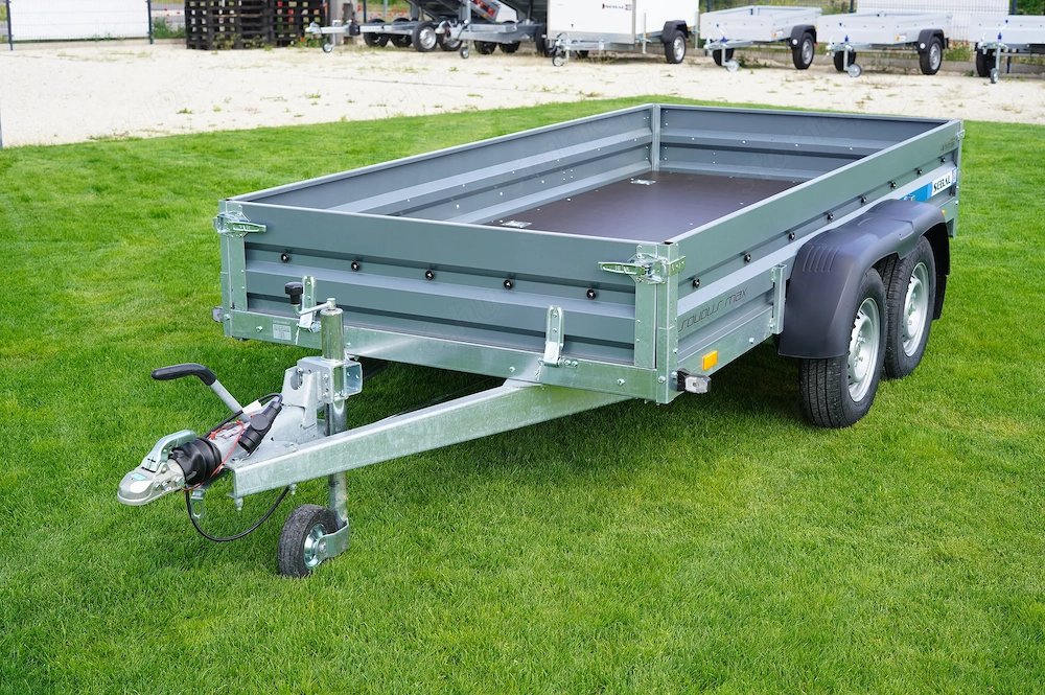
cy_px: 348
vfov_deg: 26.9
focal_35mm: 50
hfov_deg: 39.6
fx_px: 1450
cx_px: 522
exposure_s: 1/100
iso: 100
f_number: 6.3
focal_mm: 50
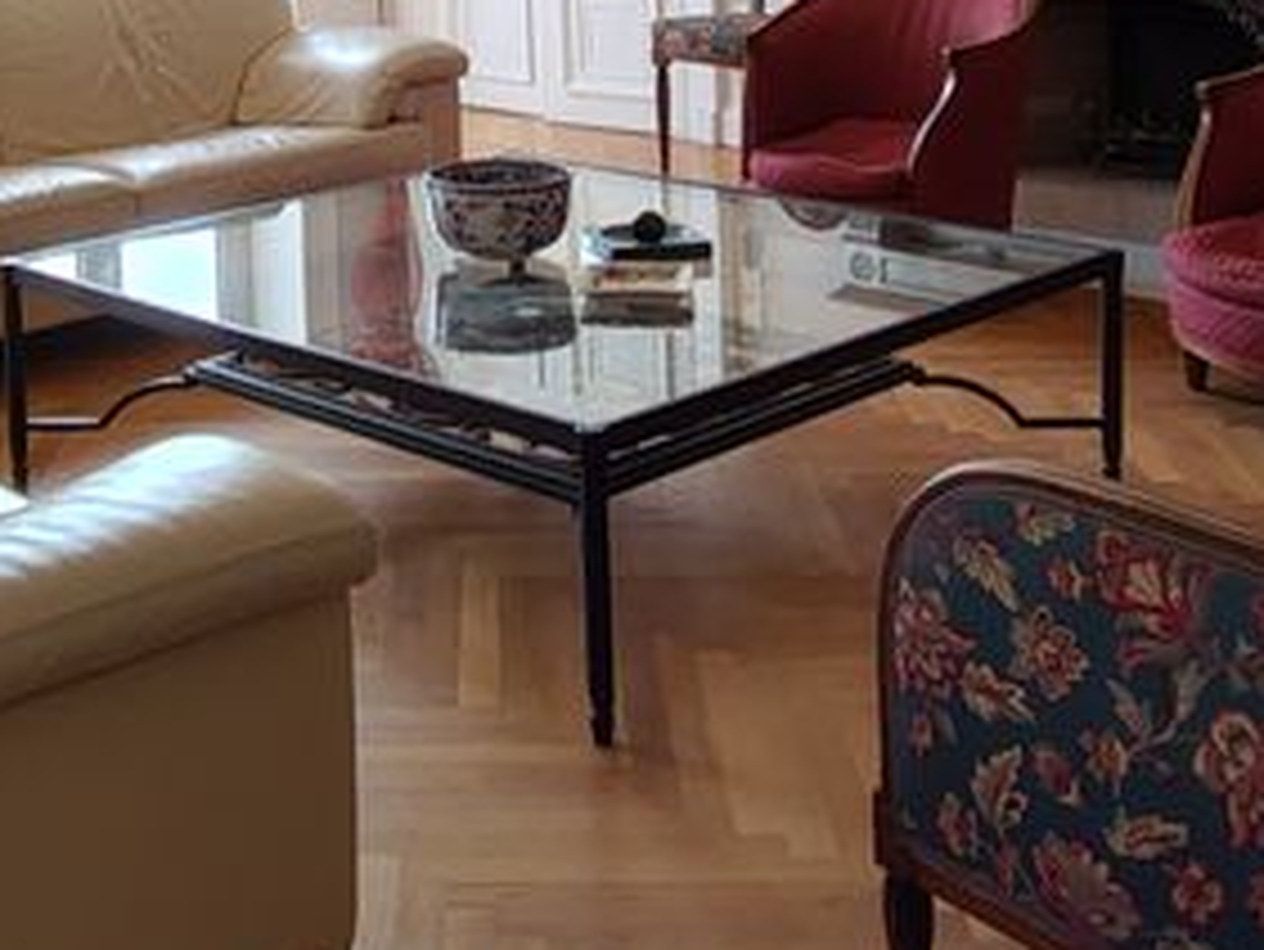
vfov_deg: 23.9
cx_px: 297
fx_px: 2082
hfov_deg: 33.0
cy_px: -113
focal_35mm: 57
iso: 173
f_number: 2.2
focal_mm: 1.66
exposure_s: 1/50
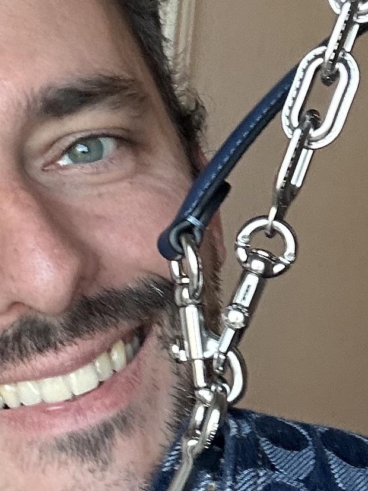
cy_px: 265
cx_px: 188
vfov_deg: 17.6
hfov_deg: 13.2
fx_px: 1588
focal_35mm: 112
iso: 100
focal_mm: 2.69
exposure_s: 1/60
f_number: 1.9
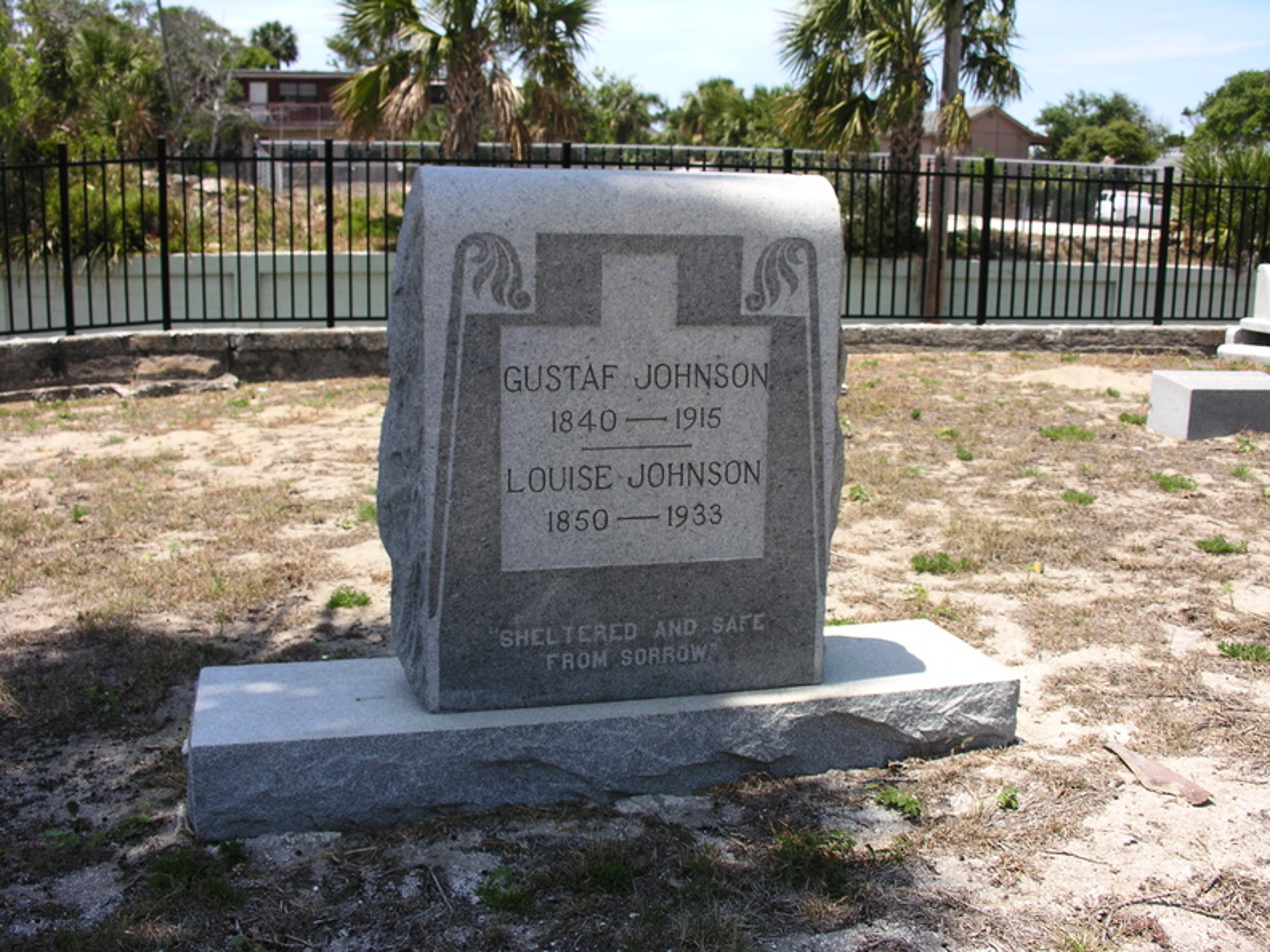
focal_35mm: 35
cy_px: 476
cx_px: 635
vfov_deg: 40.7
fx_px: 1284
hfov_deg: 52.6
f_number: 4
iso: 50
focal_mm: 8.9
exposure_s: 1/373
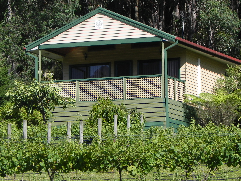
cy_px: 90
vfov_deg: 6.0
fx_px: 1720
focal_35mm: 247
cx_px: 120
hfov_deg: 8.0
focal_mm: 44
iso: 160
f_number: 7.1
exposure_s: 1/342
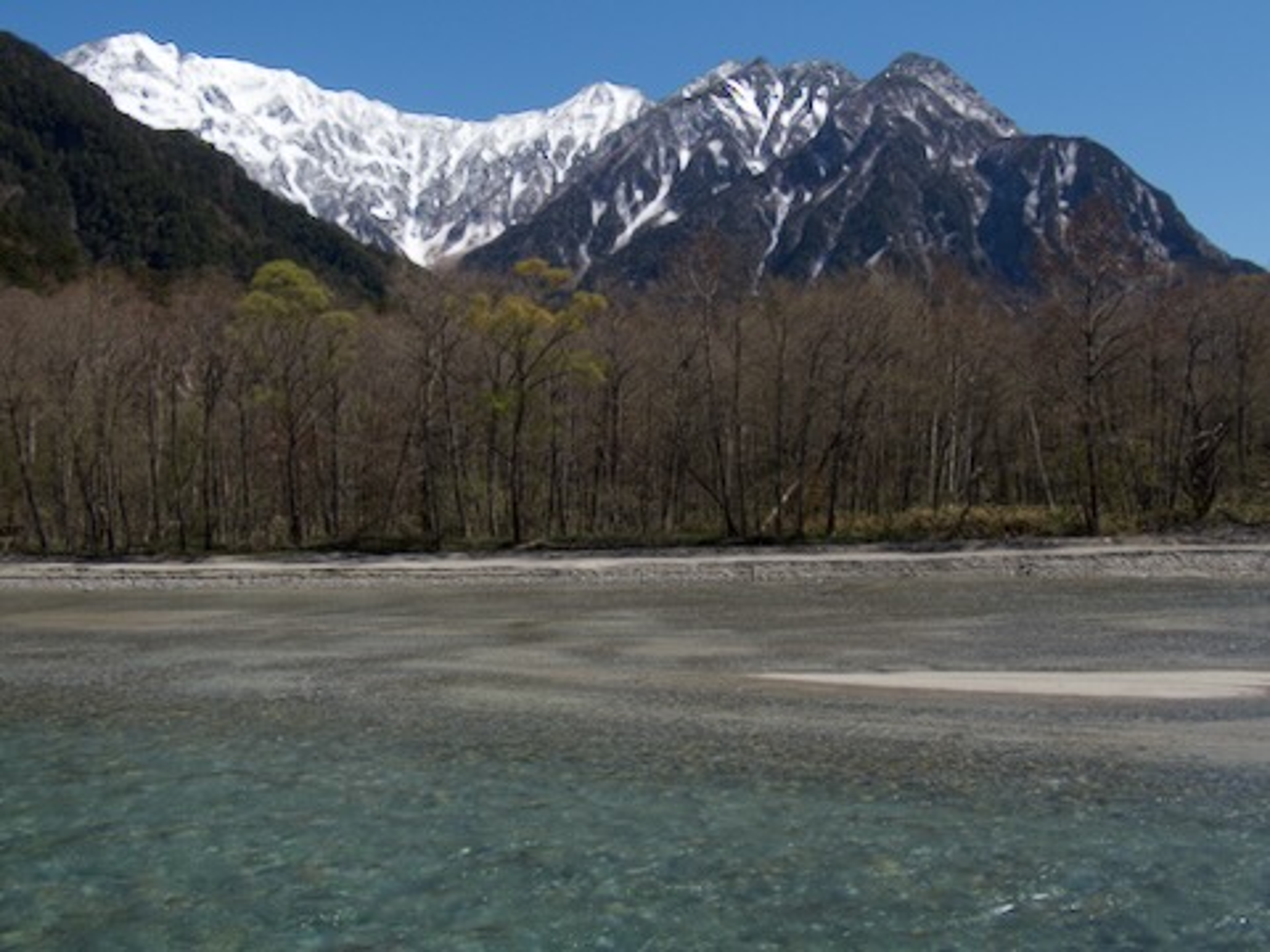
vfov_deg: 39.7
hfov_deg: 51.4
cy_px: 476
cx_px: 635
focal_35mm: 36
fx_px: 1321
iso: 100
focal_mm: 6.37
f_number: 10
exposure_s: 1/200
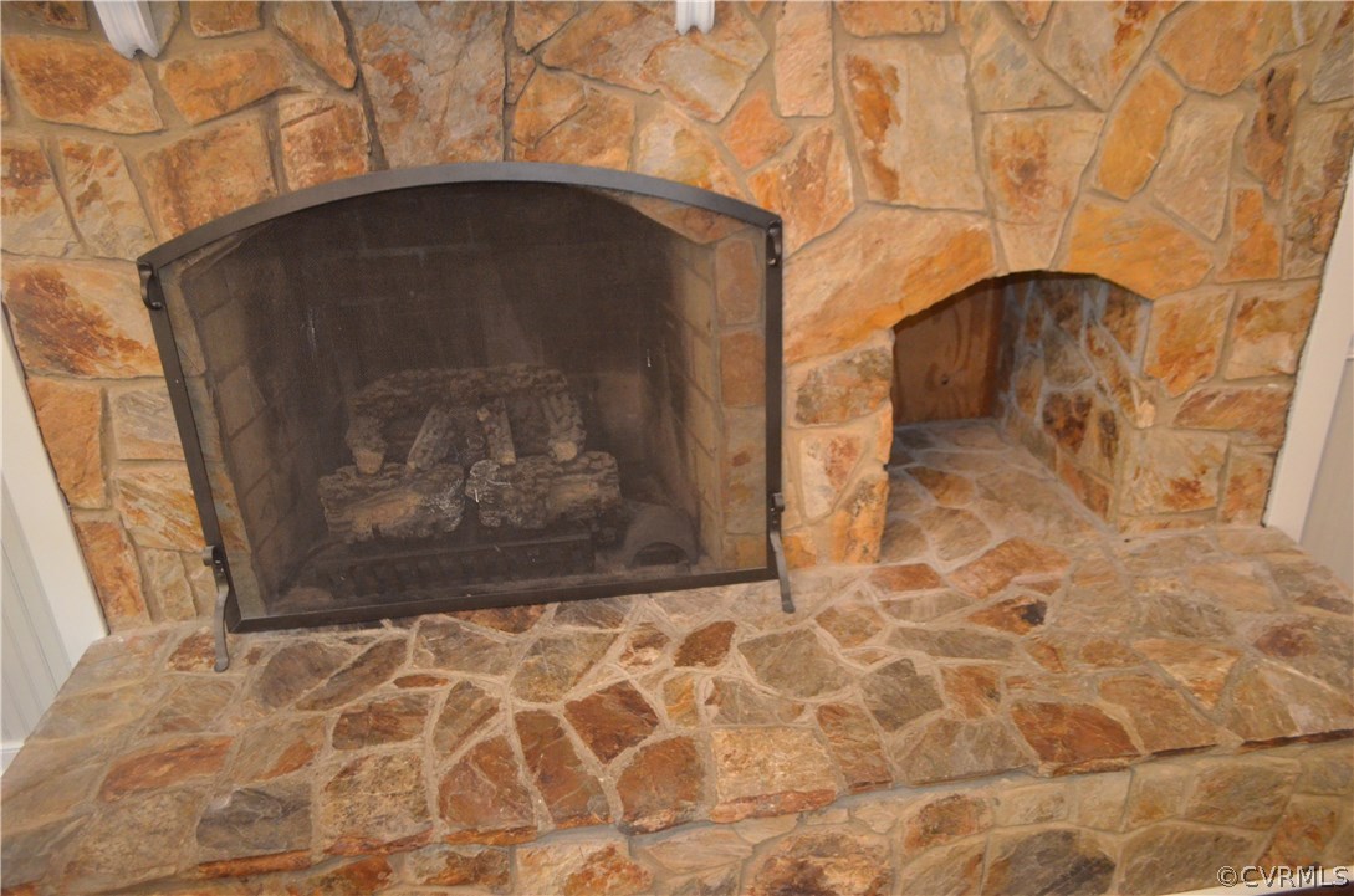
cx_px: 677
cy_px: 448
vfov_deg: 47.7
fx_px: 1013
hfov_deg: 67.5
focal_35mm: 27
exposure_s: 1/60
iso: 3200
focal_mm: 18
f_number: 3.5
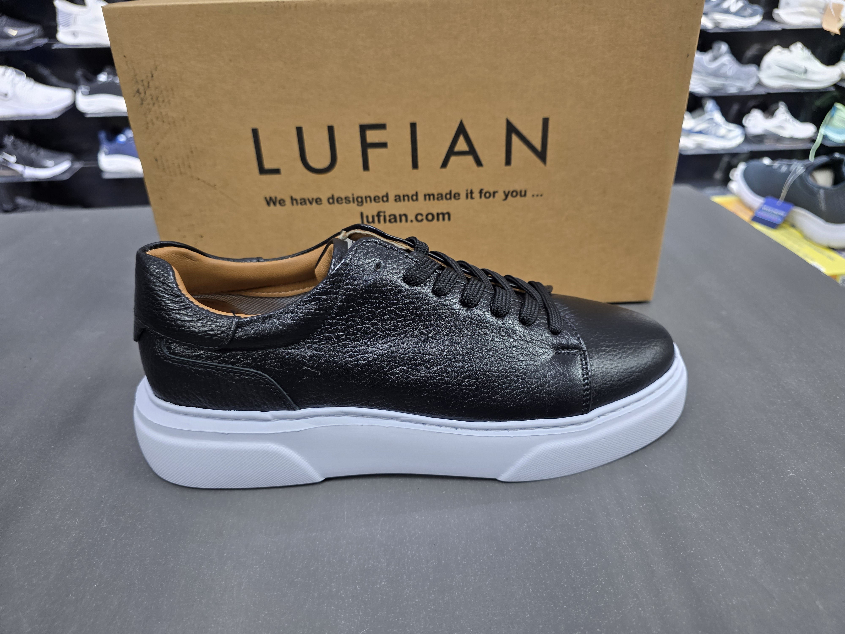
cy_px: 317
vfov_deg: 58.9
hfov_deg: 73.9
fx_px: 561
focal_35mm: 23
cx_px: 422
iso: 200
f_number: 1.7
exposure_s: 1/100
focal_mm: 6.3
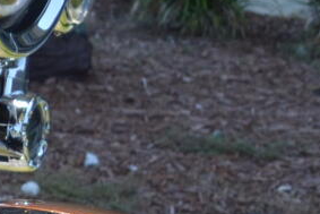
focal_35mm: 212
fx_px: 1885
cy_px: 177
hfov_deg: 8.7
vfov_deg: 6.5
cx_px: -495
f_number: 3.8
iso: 100
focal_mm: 20
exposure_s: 1/400
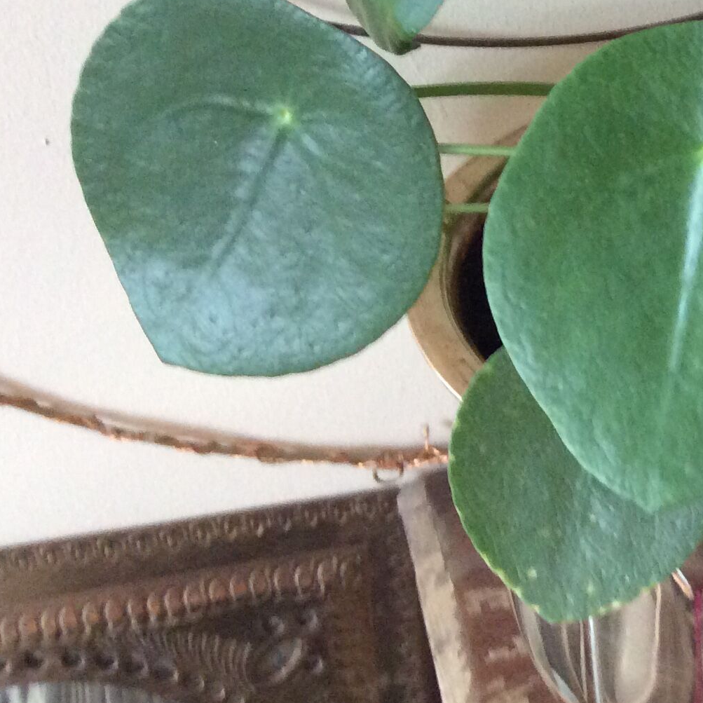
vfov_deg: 23.4
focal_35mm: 73
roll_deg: +0.0
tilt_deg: -28.9
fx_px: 1677
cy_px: 181
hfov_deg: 21.9
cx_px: 849
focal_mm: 3.3
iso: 200
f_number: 2.4
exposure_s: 1/25
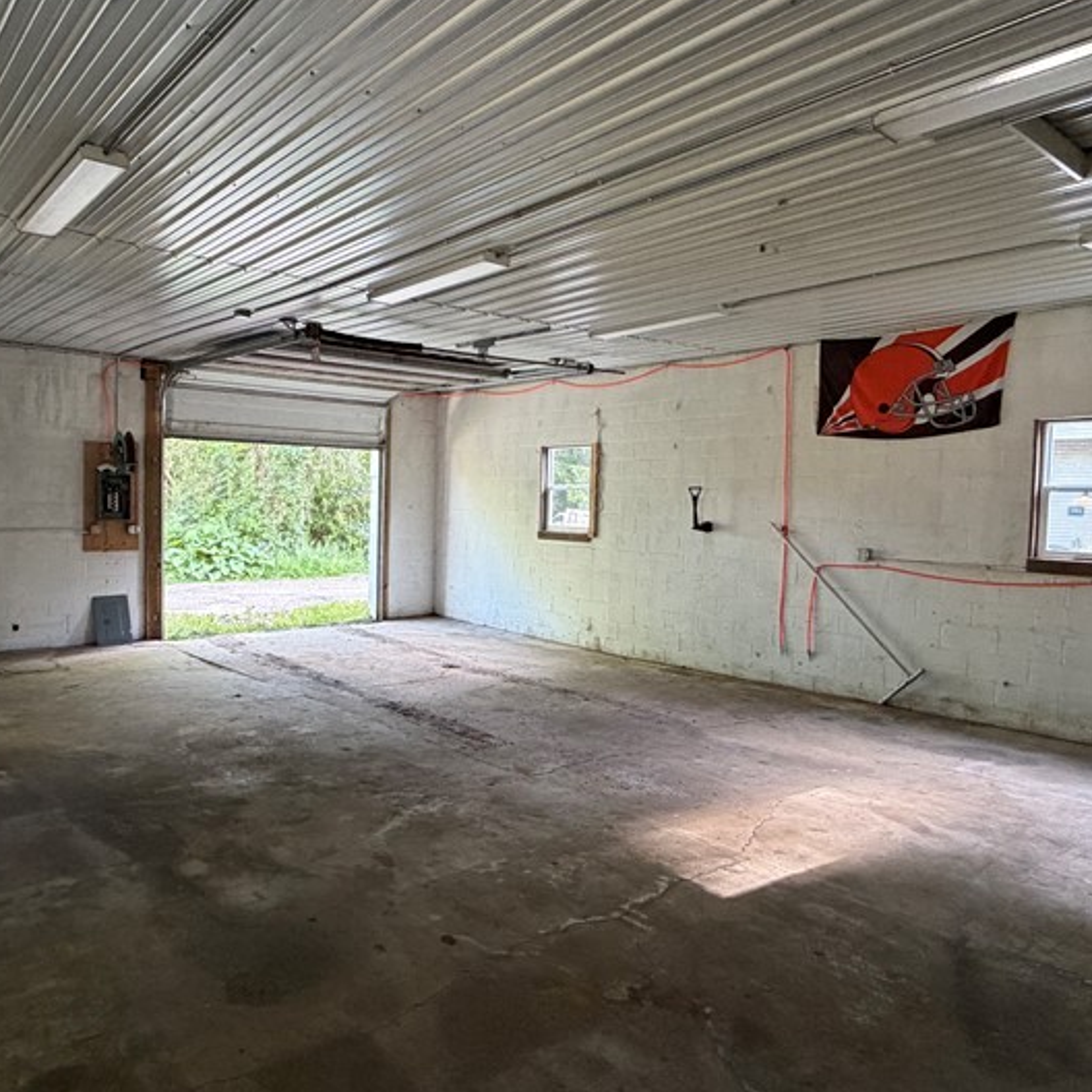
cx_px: 403
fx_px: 857
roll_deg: -1.3
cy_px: 534
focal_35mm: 24
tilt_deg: -2.1
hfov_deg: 64.0
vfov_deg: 65.0
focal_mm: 2.22
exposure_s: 1/93
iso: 320
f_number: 2.2
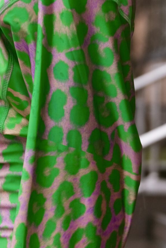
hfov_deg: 4.4
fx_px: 2145
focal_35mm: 310
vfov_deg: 6.6
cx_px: -27
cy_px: -8
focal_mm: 71.1
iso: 640
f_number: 5
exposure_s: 1/180
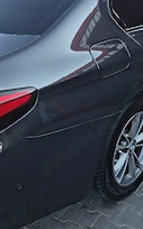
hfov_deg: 25.6
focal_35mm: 50
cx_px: 100
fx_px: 313
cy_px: 72
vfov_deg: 39.7
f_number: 1.8
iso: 100
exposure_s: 1/370
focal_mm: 5.56
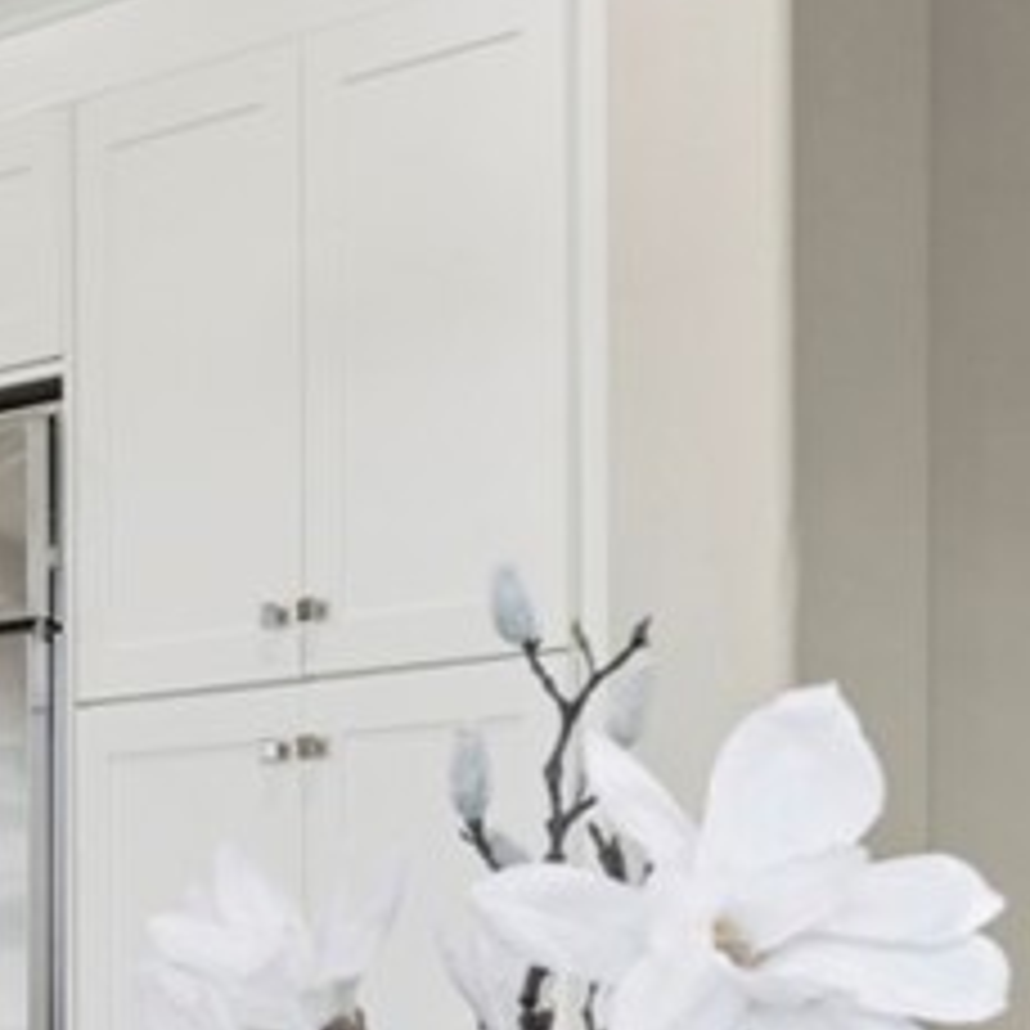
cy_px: 1059
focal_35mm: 133
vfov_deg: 12.9
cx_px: -940
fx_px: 4477
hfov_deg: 11.9
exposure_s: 1/4
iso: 200
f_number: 9
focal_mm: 35
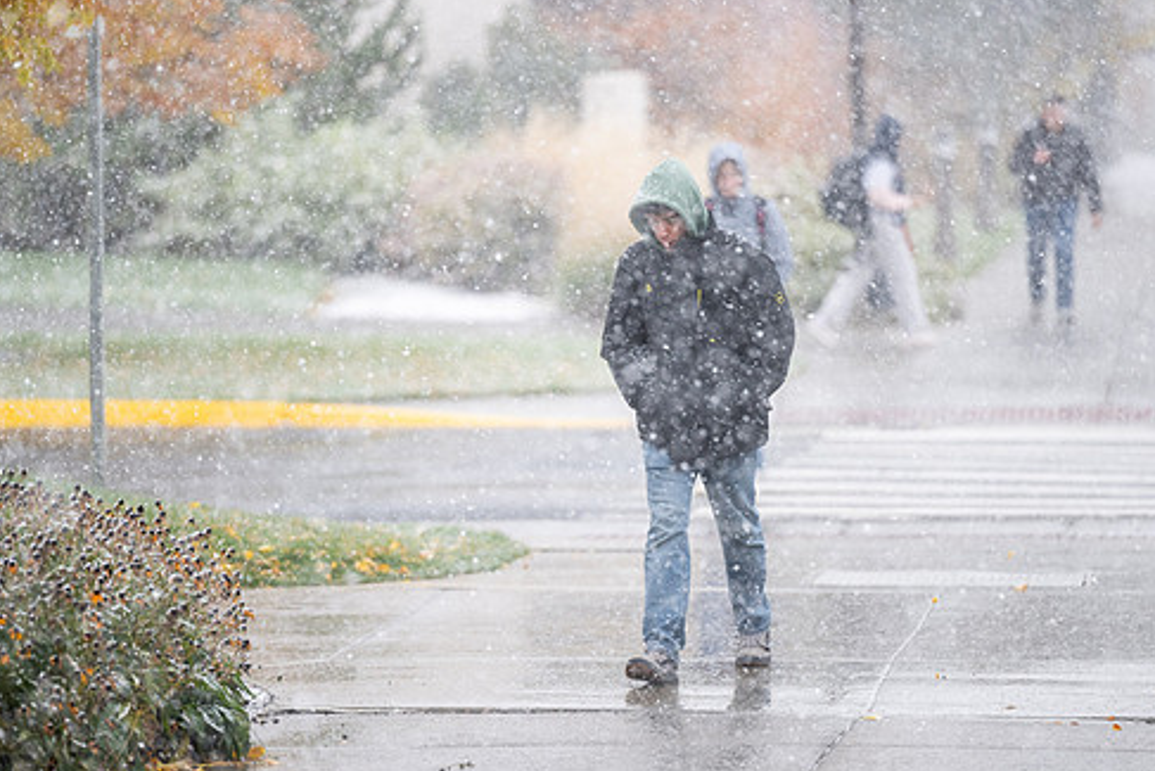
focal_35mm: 244
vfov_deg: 5.6
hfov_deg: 8.4
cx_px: 613
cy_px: 414
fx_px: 7830
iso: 800
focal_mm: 200
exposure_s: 1/500
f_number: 2.8
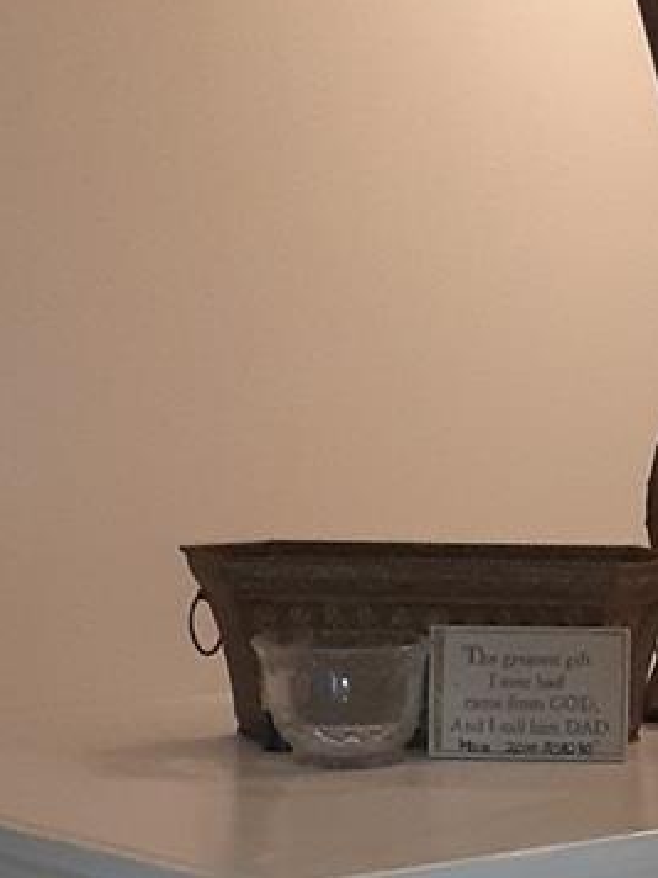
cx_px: 633
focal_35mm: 91
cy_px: 1295
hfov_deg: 16.0
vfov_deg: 19.1
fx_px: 2306
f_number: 1.9
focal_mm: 2.91
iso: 200
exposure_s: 1/30
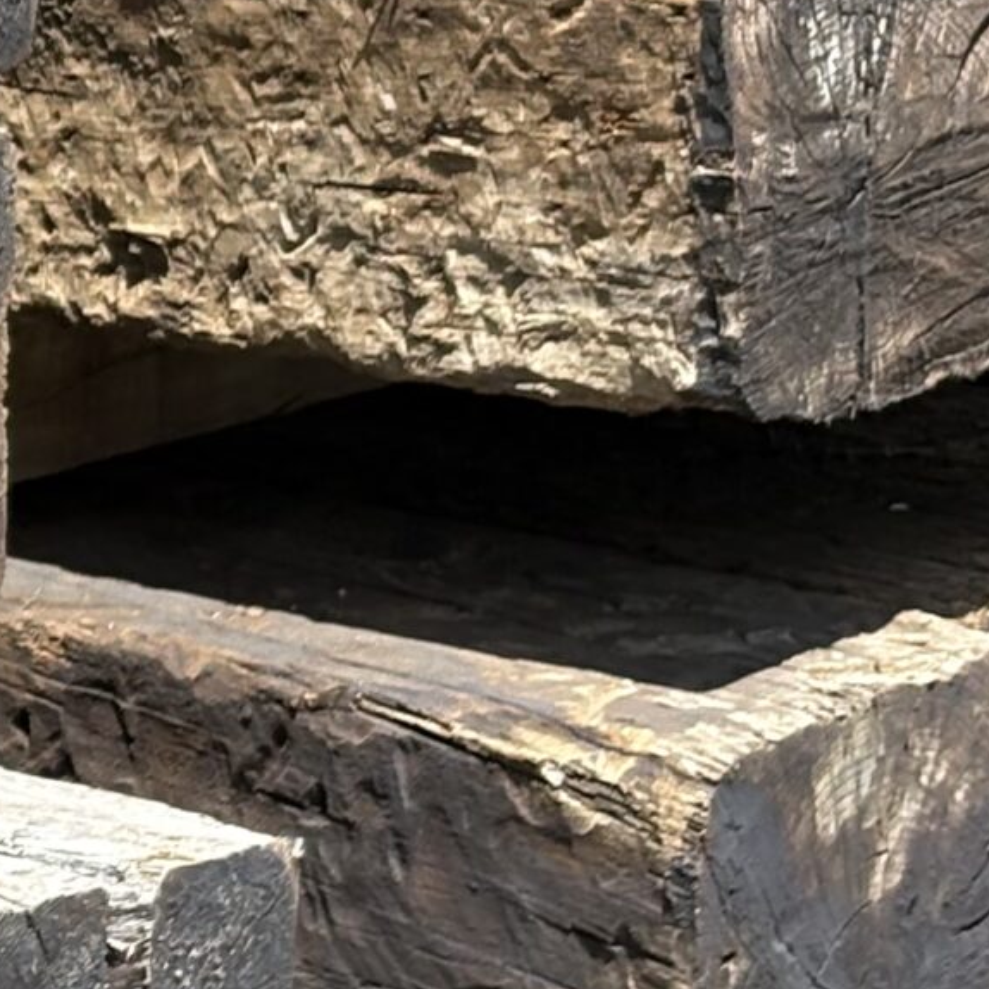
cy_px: 141
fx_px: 6626
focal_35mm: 205
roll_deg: +2.0
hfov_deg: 8.1
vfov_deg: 8.5
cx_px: -1044
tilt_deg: -8.3
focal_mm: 5.96
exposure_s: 1/987
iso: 40
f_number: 1.6
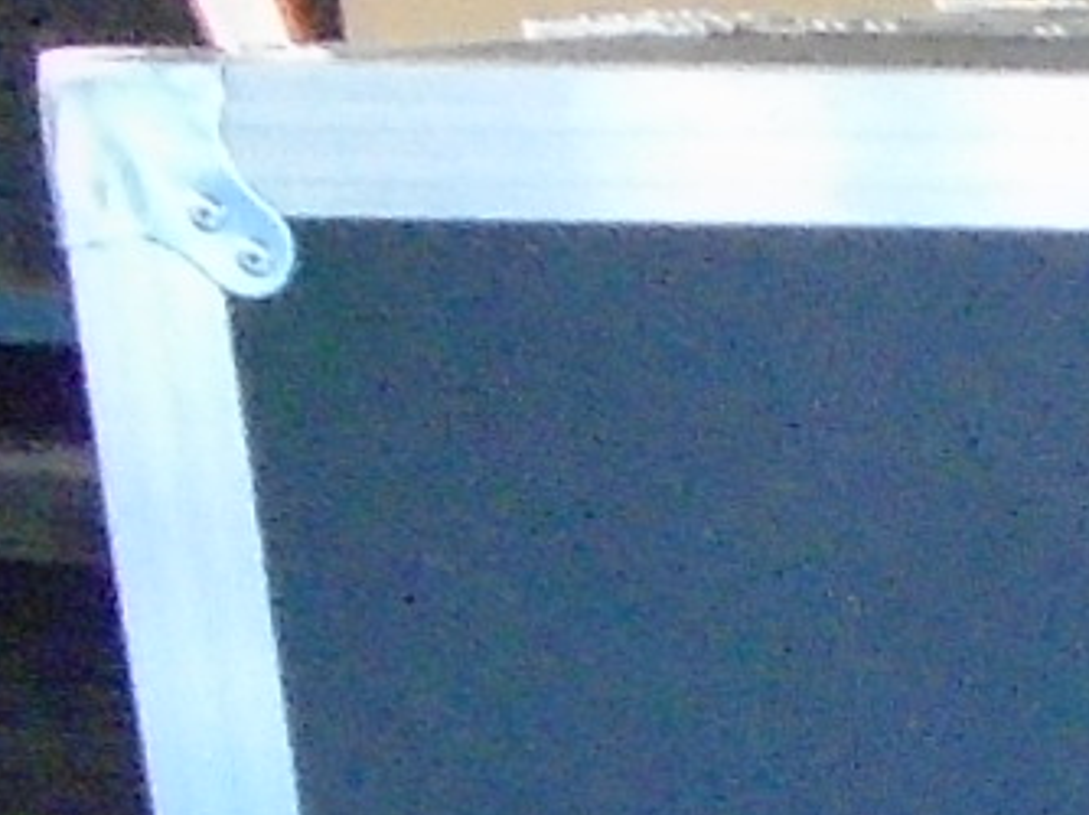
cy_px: 2200
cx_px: 3678
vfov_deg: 6.8
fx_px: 6350
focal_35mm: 202
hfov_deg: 7.9
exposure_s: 1/15
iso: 800
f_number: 3.2
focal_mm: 4.6
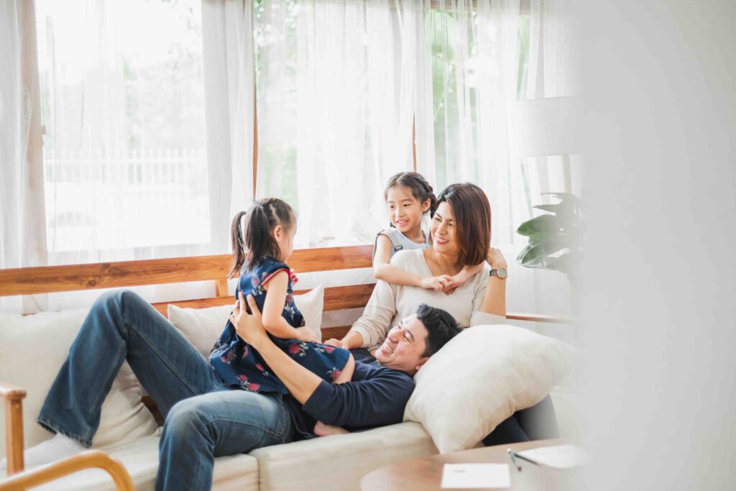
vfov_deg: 25.5
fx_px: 1084
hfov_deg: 37.5
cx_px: 368
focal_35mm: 53
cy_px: 246
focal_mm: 35
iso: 400
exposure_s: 1/750
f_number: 1.4
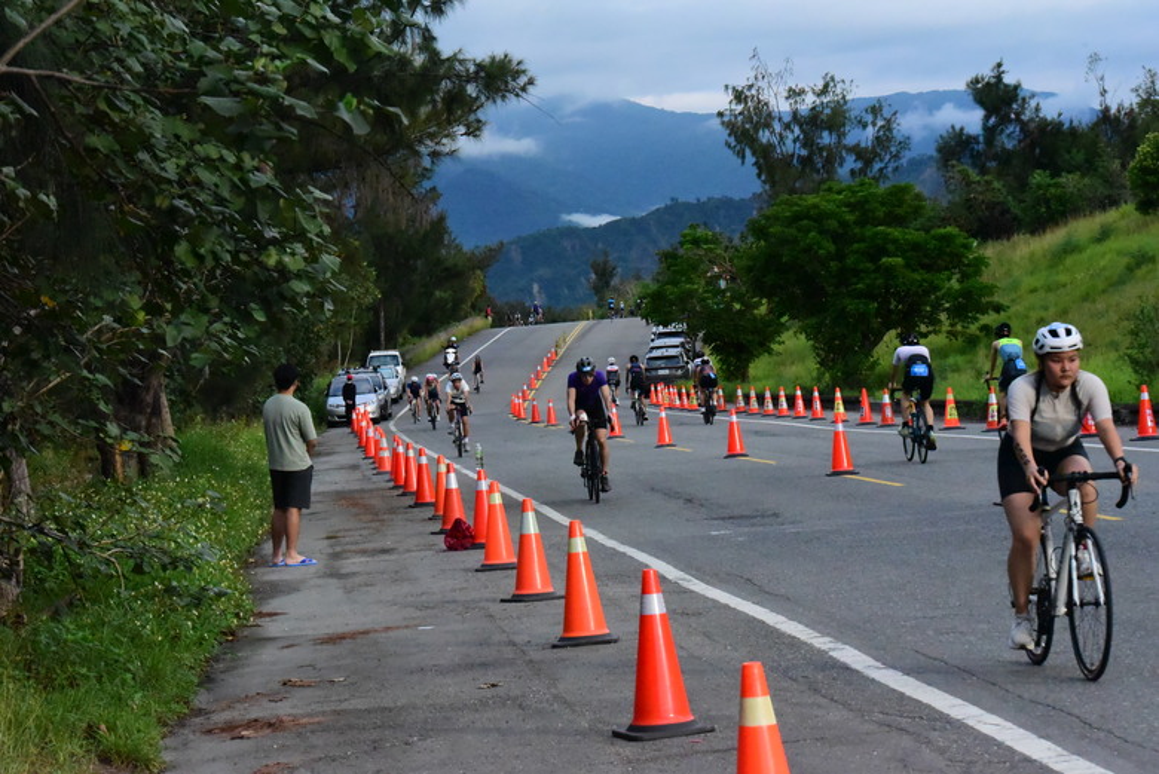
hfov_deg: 18.3
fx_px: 3608
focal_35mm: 112
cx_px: 580
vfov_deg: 12.2
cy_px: 387
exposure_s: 1/3200
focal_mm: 112
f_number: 14
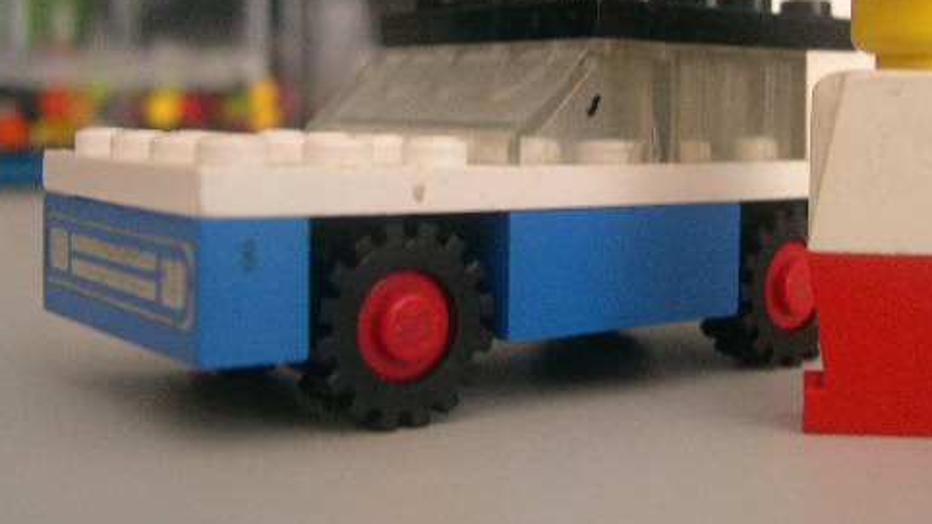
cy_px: 143
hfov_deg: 37.7
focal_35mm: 55
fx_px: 1359
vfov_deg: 21.7
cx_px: 572
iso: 400
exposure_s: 1/1.7
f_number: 2.8
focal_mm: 8
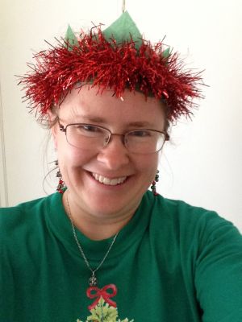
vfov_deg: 52.6
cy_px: 161
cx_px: 121
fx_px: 326
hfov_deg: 40.7
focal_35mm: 35
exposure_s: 1/17
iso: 250
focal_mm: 2.18
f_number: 2.4
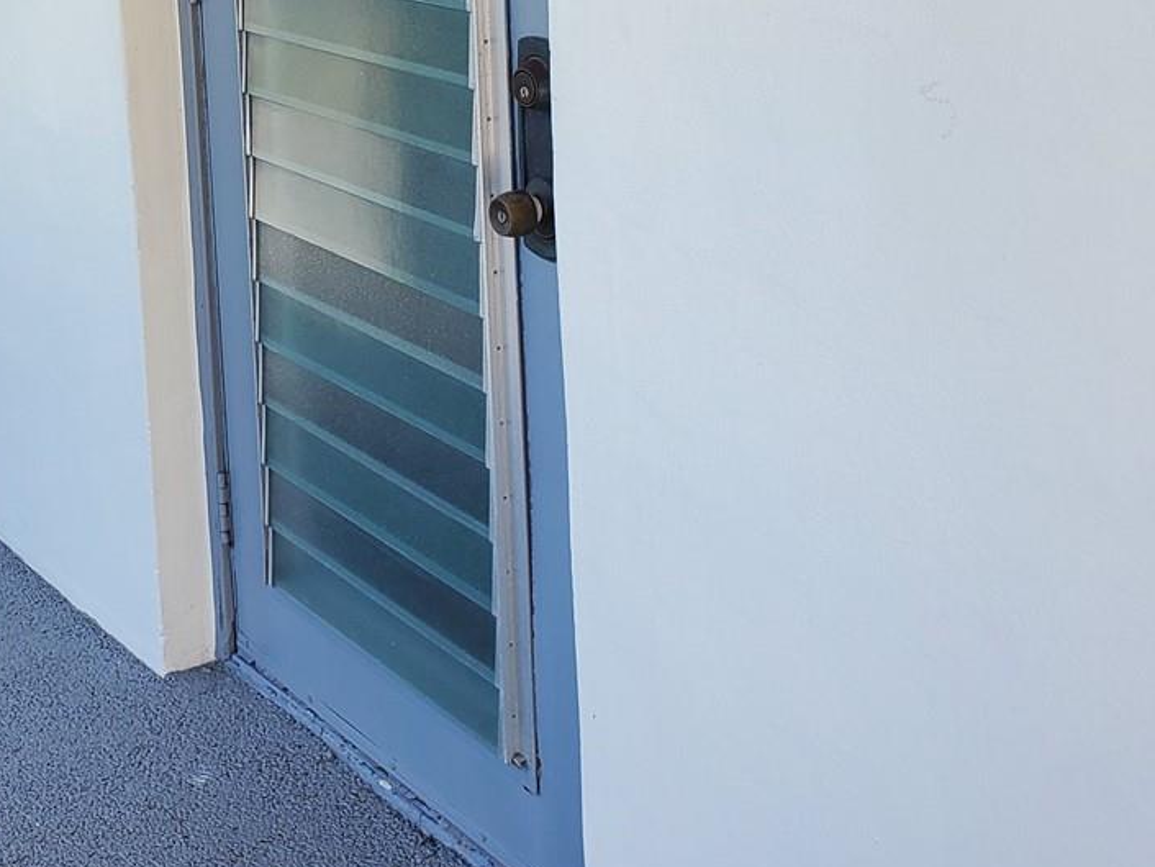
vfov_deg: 23.8
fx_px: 1969
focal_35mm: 59
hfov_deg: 32.3
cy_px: 11
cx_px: 347
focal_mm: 4.3
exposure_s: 1/242
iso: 50
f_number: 2.4
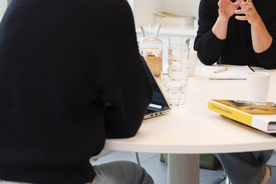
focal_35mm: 86
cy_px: 23
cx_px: 197
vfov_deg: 15.7
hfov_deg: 23.5
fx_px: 659
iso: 200
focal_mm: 48
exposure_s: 1/80
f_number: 4.5
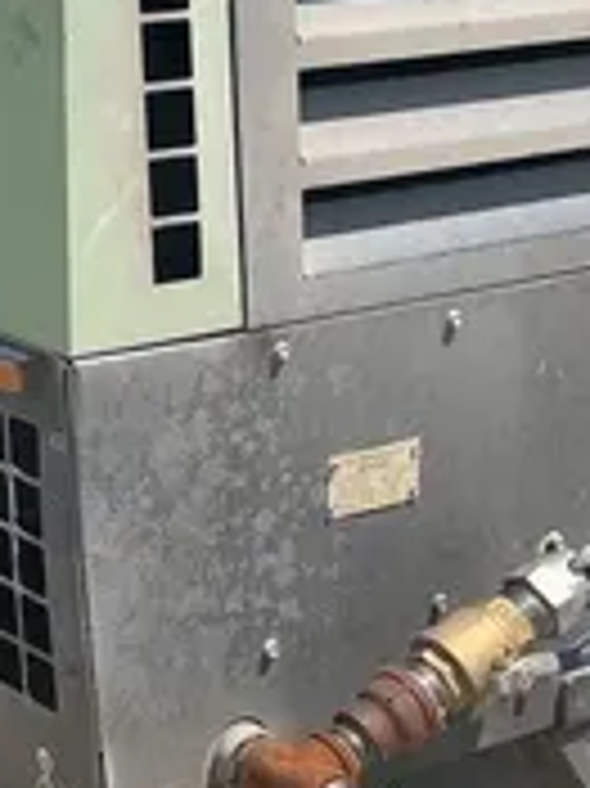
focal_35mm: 109
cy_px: 484
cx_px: 149
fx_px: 2480
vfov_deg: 18.0
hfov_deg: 13.5
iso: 50
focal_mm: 5.1
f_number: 1.6
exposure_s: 1/3745
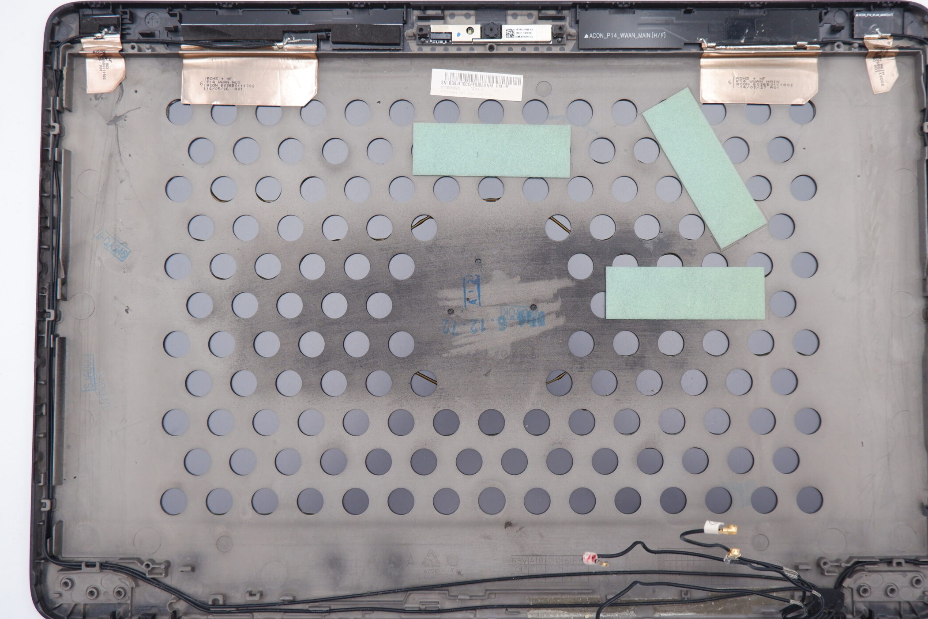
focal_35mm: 28
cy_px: 325
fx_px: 722
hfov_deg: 65.4
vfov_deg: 46.4
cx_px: 492
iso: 800
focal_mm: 15.2
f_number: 5.6
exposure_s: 1/210
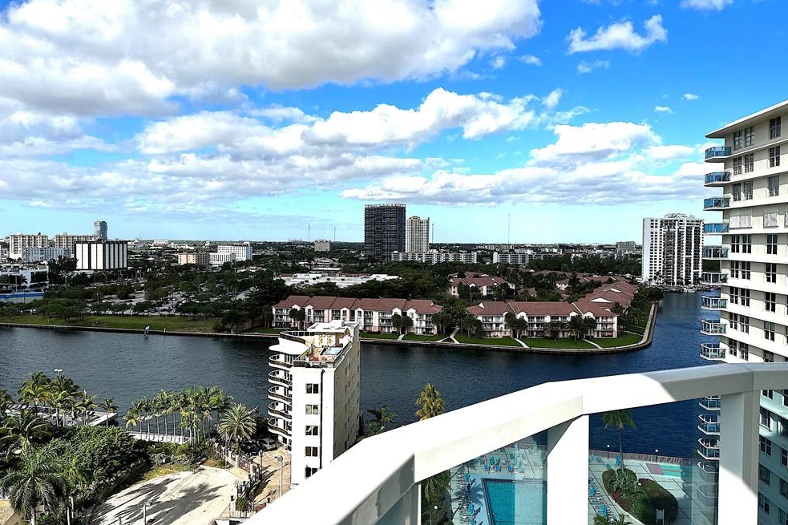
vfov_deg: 49.5
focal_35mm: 26
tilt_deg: -1.6
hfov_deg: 69.4
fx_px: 569
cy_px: 254
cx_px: 394
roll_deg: -0.7
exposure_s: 1/7576
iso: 80
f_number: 1.78
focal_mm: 6.86
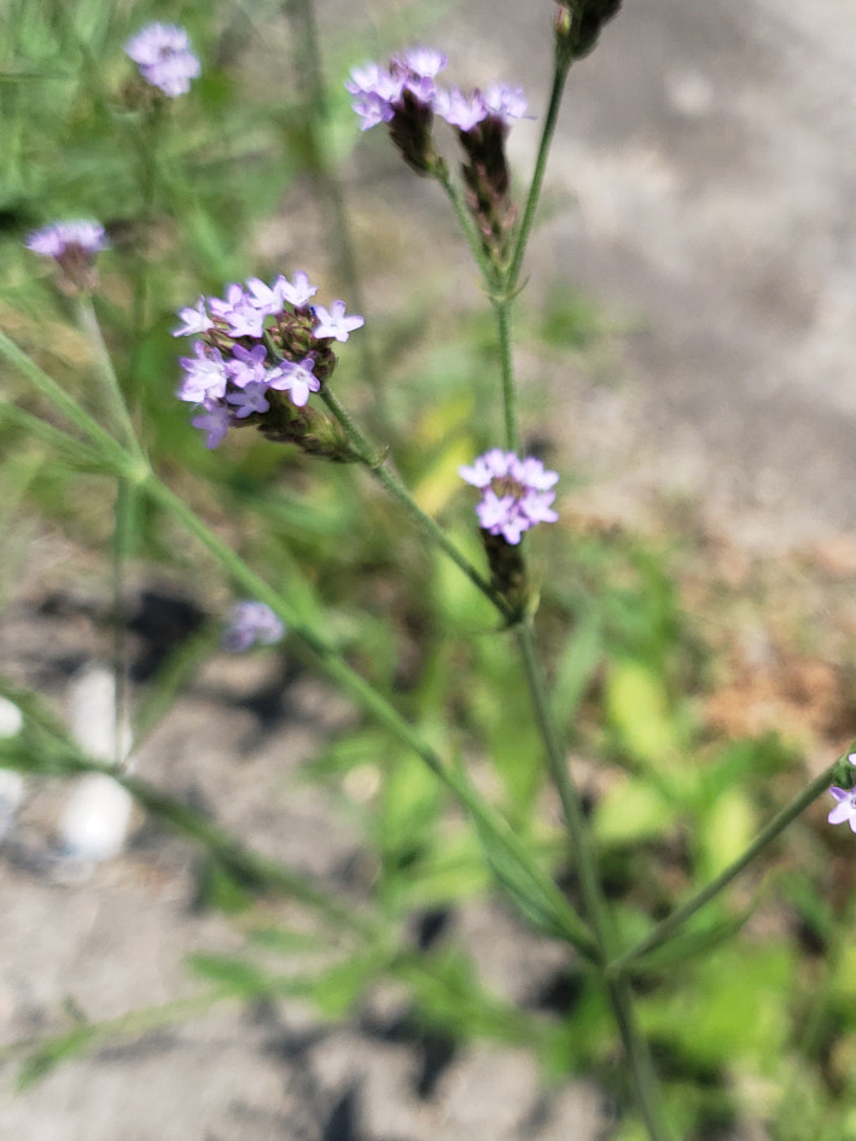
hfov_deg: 32.2
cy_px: 549
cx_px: 654
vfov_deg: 42.9
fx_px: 1450
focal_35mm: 44
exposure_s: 1/2344
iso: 50
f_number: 1.5
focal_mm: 4.3
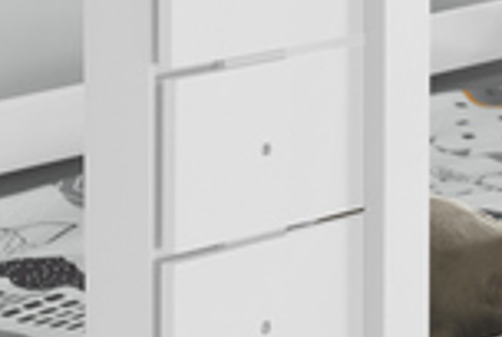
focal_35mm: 266
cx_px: 642
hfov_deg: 7.6
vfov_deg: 5.2
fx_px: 3716
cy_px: 69
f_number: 14
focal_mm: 90
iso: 100
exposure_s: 1/125
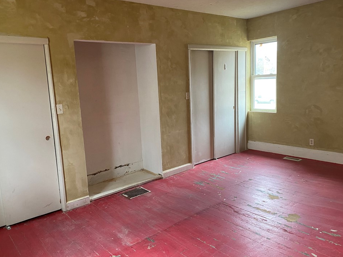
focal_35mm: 28
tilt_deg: -9.8
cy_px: 132
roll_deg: +3.0
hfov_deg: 63.4
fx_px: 277
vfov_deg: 49.7
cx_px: 169
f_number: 1.8
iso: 250
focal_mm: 4.25
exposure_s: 1/60
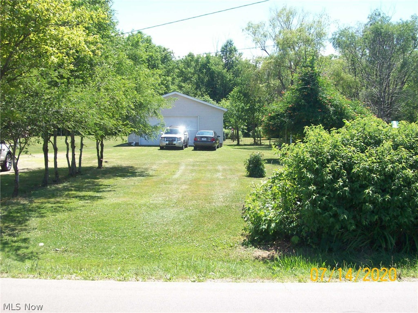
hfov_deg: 42.1
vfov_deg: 32.2
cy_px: 156
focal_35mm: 45
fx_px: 543
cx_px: 209
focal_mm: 7.6
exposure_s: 1/556
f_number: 3
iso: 80
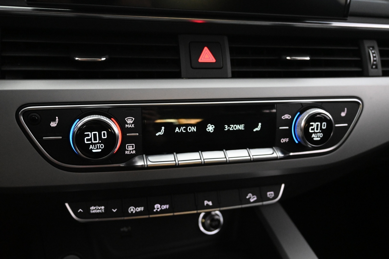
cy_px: 130
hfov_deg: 58.3
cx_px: 194
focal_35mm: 32
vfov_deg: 40.8
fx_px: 348
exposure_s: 1/30
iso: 5600
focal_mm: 21.5
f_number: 4
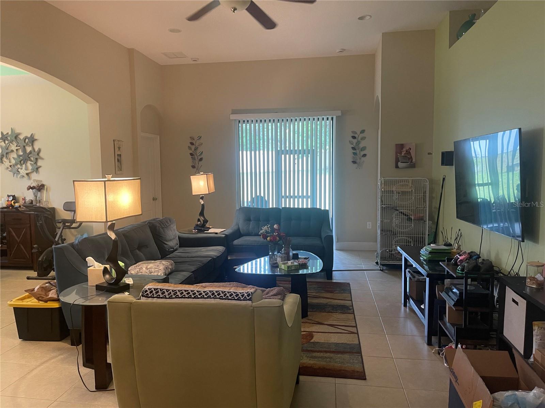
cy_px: 204
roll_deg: +0.1
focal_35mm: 25
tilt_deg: -5.5
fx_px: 394
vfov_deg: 54.9
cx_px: 272
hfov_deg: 69.4
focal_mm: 5.1
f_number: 1.6
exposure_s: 1/60
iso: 320
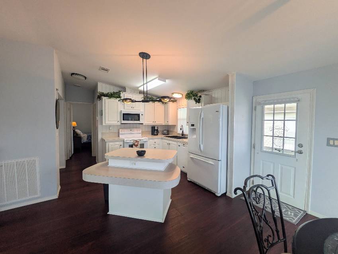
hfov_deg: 102.1
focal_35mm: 14
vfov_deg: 85.7
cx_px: 169
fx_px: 137
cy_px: 127
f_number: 2.2
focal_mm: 1.83
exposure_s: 1/164
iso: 48
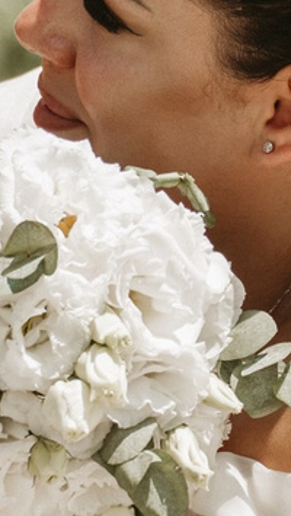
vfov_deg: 4.8
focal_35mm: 446
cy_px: 415
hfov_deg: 2.7
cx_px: 124
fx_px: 6111
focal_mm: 59
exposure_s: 1/250
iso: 250
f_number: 3.5
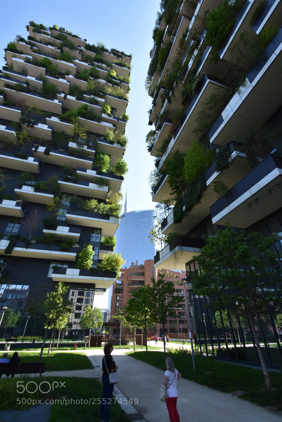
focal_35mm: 16
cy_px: 211
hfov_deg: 72.1
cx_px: 141
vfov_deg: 95.0
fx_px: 194
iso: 200
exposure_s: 1/250
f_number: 8
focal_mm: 11
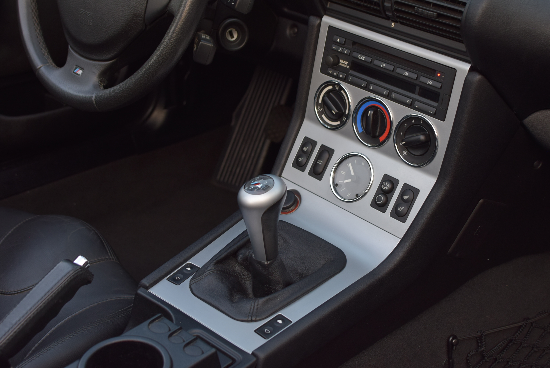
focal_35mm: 52
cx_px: 275
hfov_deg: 37.8
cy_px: 184
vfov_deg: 25.8
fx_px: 803
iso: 400
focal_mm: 35
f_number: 5
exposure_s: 1/100
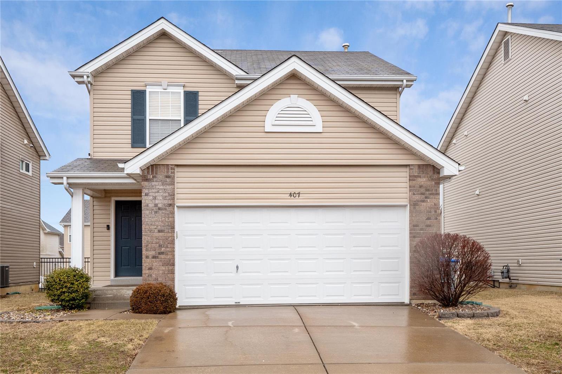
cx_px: 281
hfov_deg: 53.1
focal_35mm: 36
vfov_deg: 36.9
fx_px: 562
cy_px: 187
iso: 400
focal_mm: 18
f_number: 7.1
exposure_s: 1/50
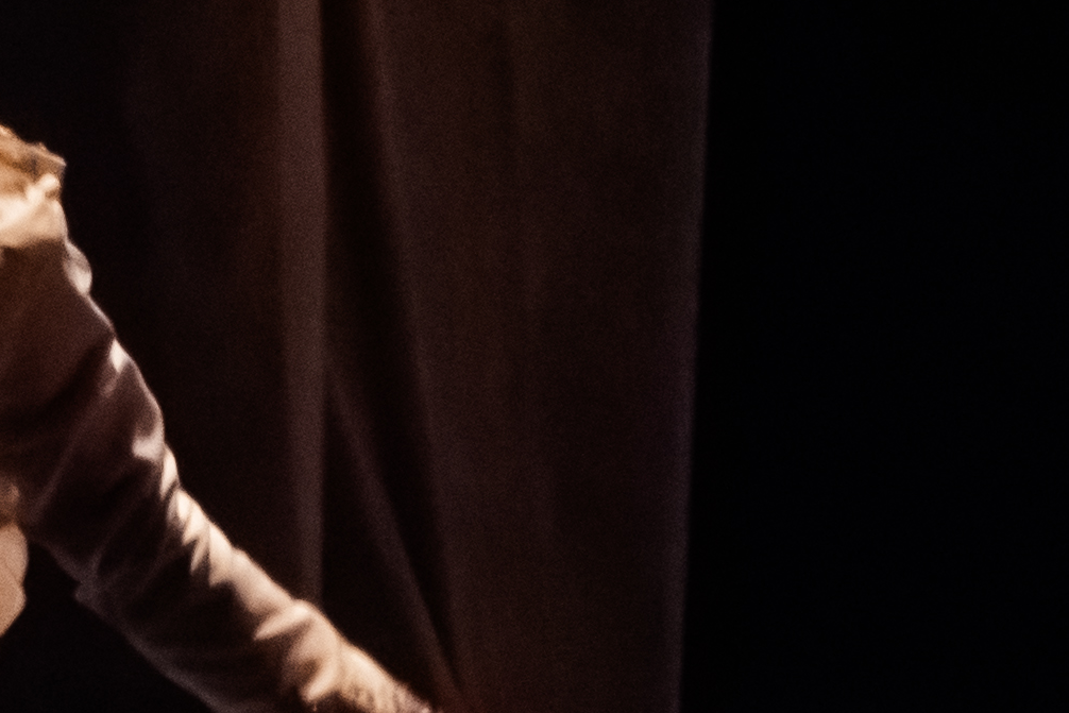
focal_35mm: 1278
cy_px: 630
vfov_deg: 1.1
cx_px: -168
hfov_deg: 1.6
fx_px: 37952
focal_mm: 86.5
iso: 2000
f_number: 4.4
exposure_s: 1/25
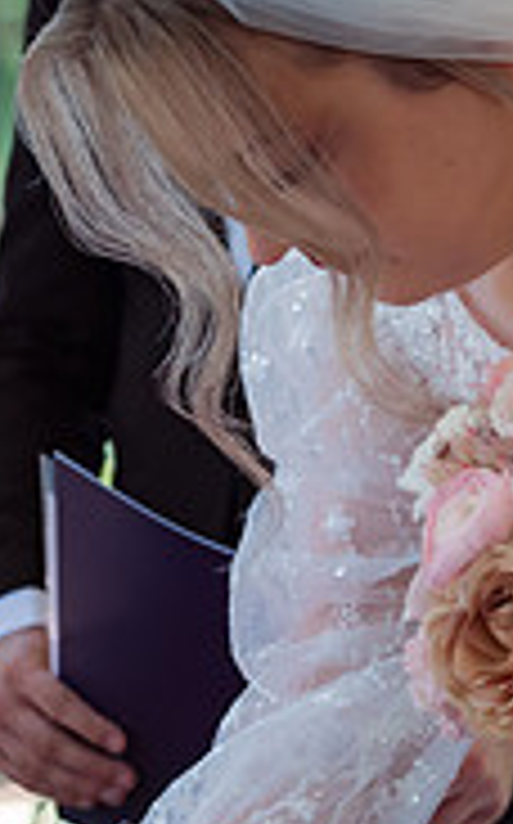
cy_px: 389
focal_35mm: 178
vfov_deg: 11.8
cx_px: 603
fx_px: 3991
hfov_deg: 7.3
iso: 640
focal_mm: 55
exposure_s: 1/200
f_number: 3.2
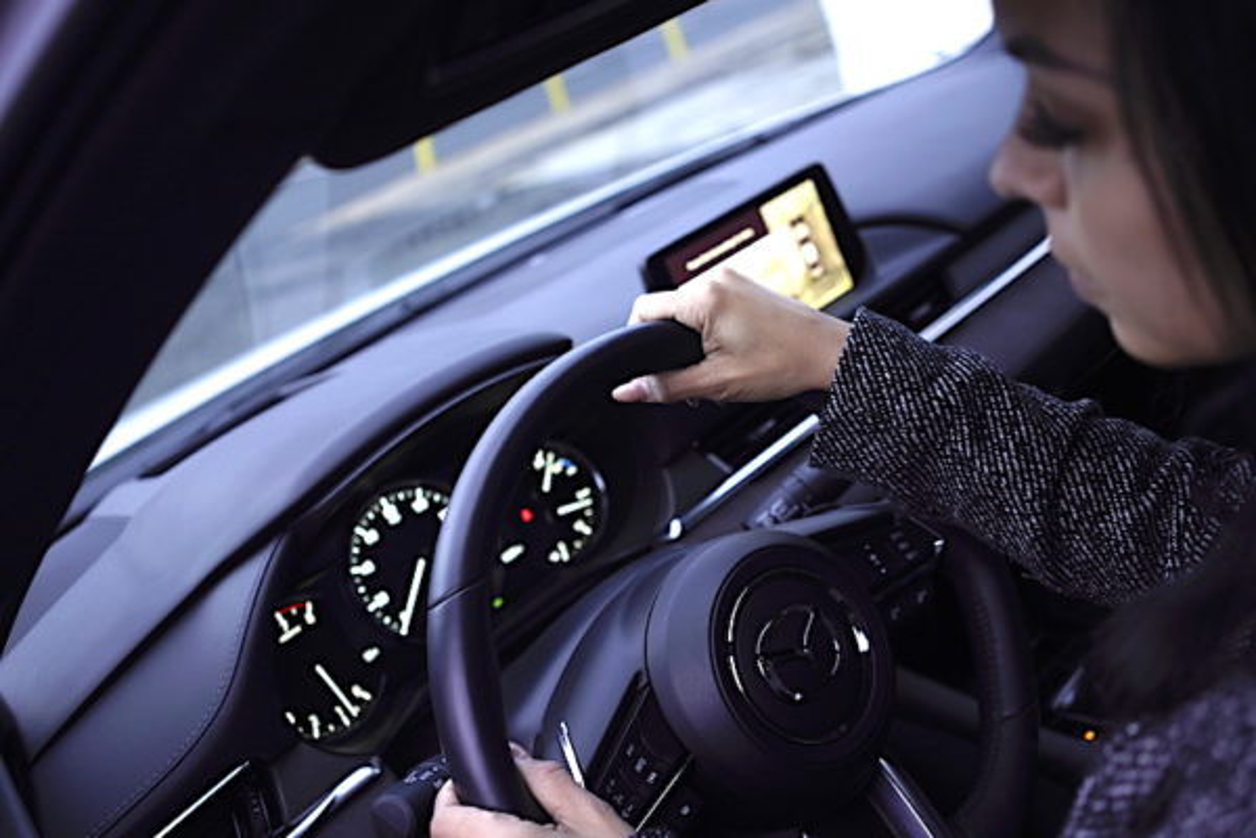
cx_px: 628
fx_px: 1221
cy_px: 419
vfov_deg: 37.9
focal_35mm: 35
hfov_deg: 54.4
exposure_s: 1/80
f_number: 3.2
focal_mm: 35
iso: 500
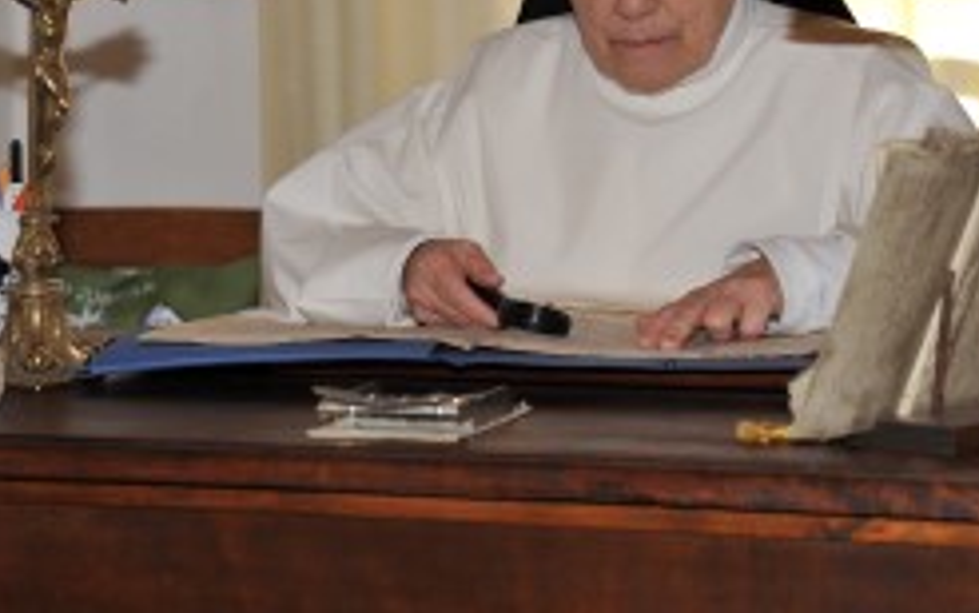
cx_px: 661
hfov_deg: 15.0
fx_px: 3710
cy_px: 42
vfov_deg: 9.4
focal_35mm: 139
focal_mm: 70
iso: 200
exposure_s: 1/60
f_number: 5
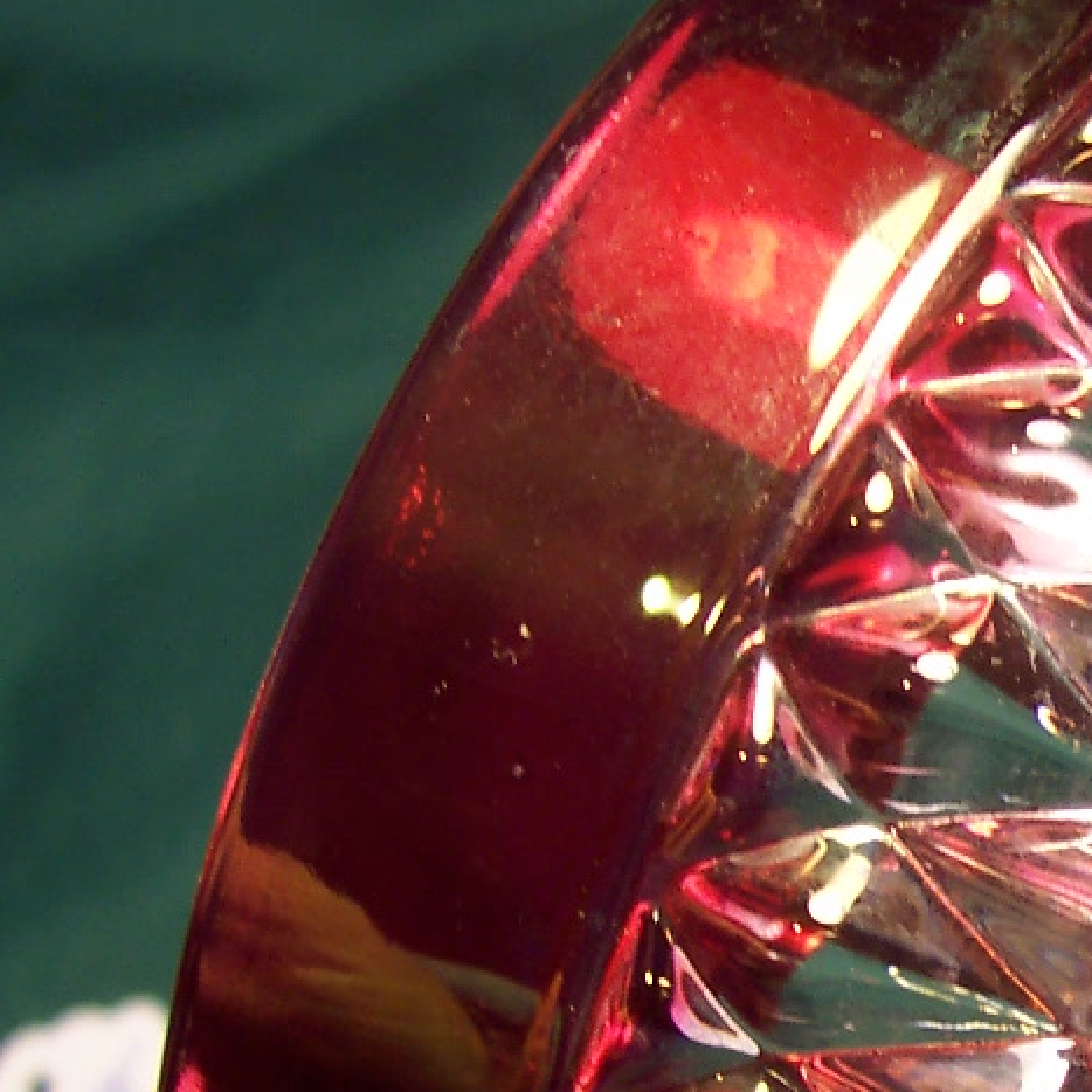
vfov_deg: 20.3
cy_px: 935
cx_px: 1223
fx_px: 2998
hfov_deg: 19.7
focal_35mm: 84
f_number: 2.8
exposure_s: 1/45
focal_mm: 5.6
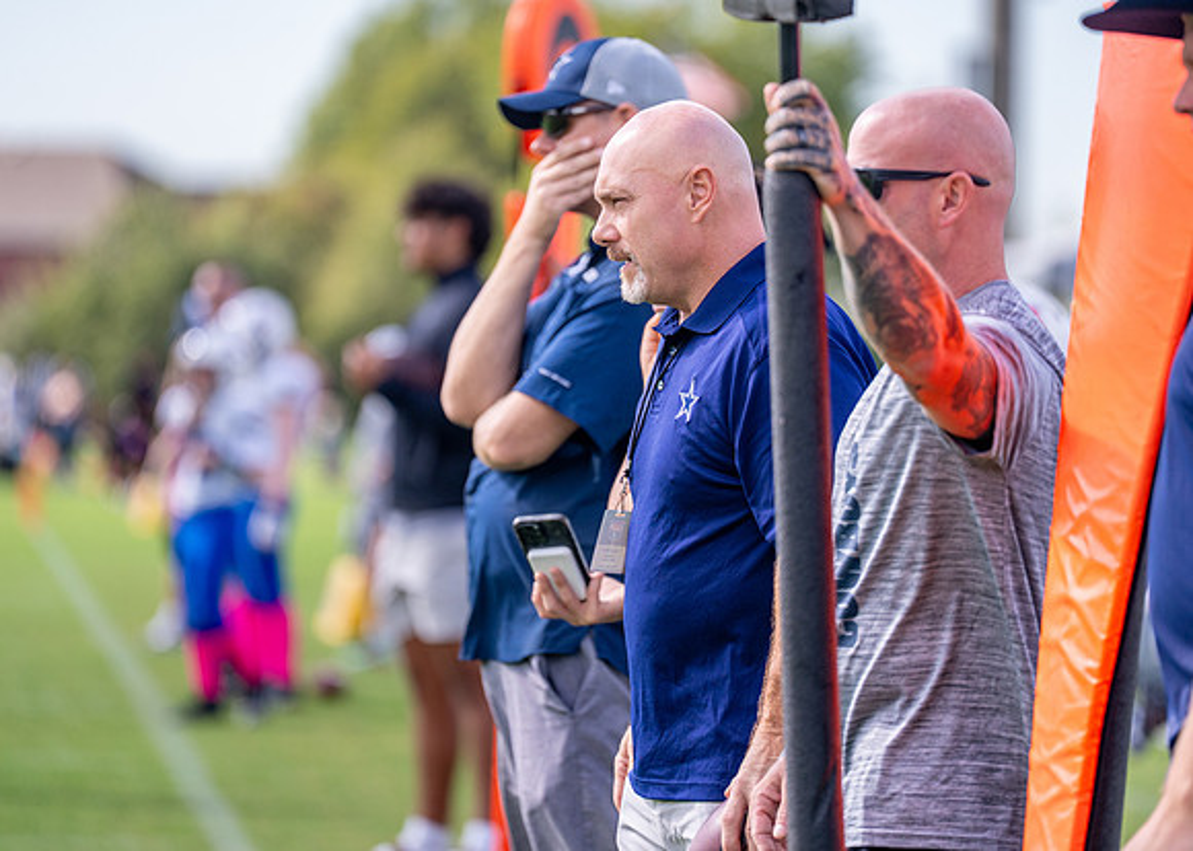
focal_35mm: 236
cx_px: 617
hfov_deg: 8.5
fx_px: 8008
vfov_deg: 6.1
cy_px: 382
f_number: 2.8
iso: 250
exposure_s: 1/2000
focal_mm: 200
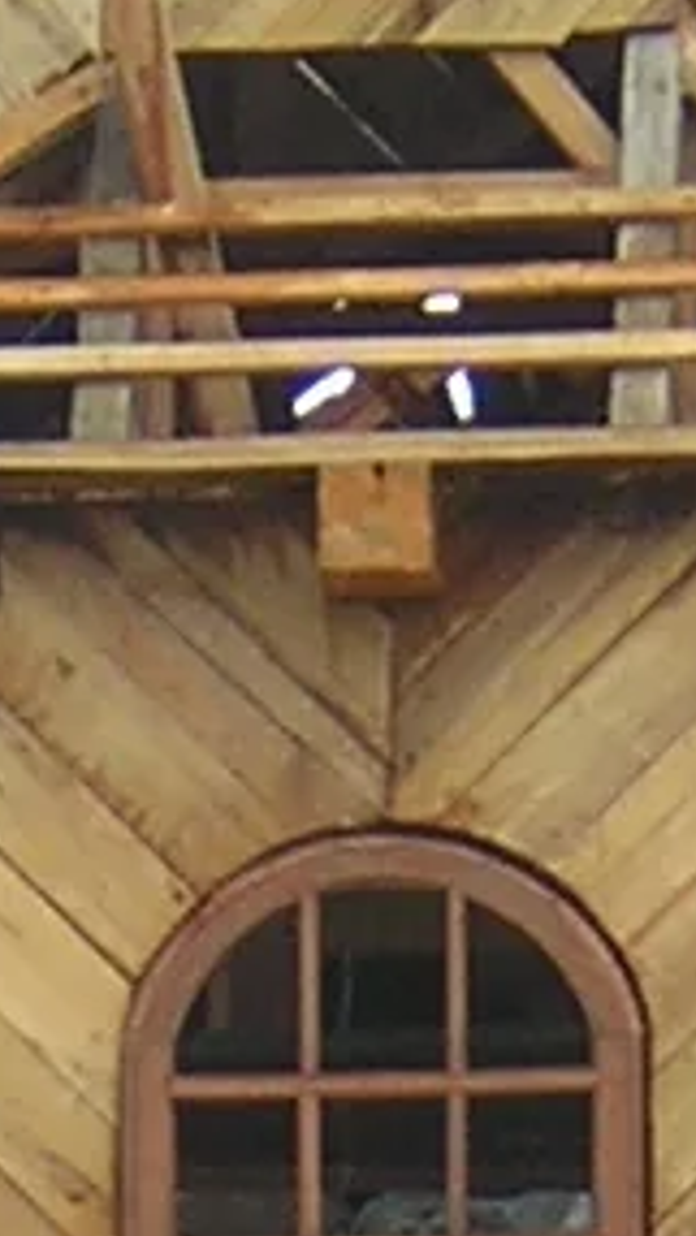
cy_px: 2066
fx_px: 14788
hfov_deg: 2.7
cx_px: 160
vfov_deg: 4.7
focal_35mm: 451
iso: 100
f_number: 3.8
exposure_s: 1/164
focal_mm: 9.6
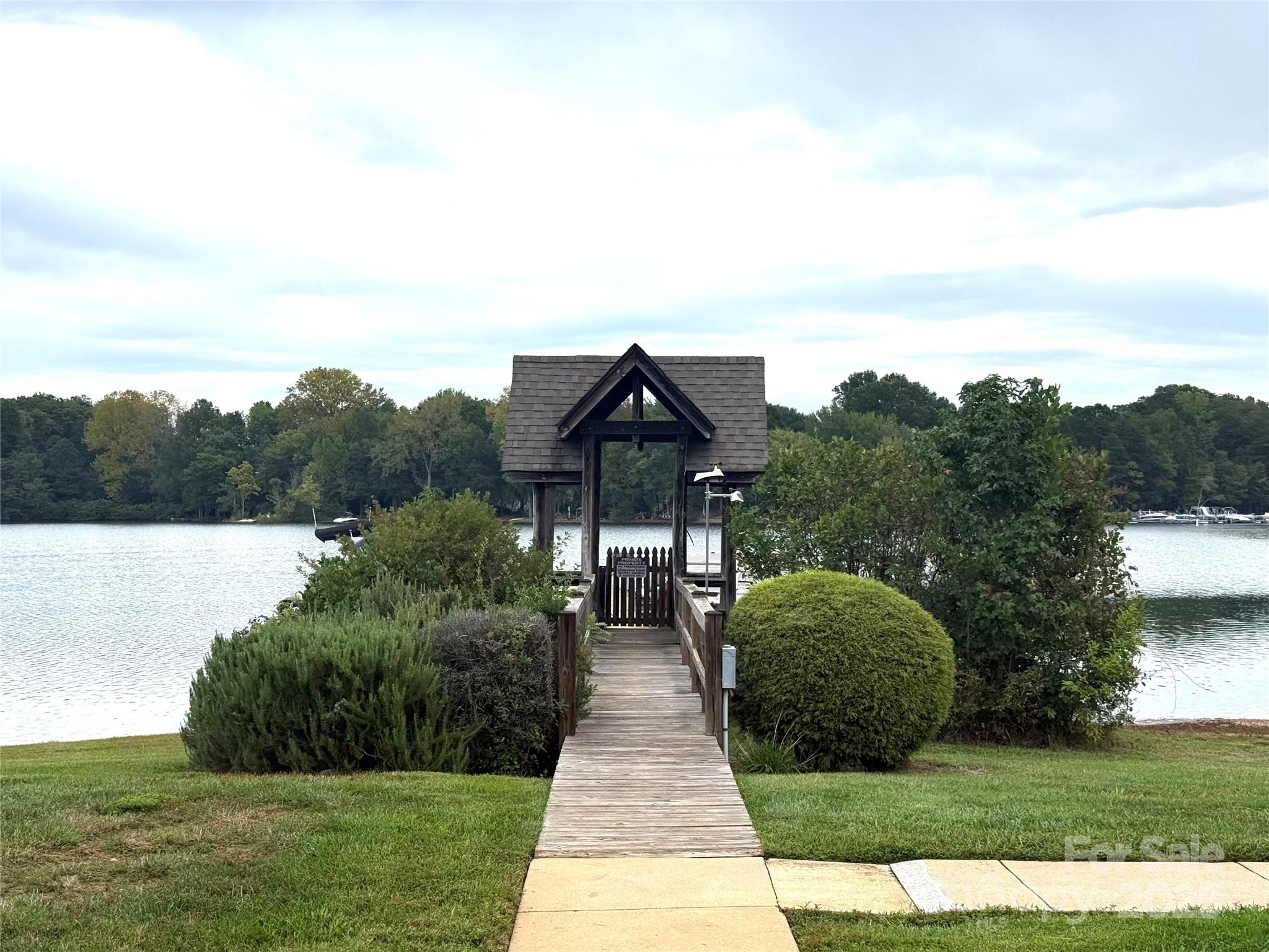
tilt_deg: +2.3
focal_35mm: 48
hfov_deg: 39.7
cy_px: 476
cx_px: 634
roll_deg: -0.1
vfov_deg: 30.3
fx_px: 1760
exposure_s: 1/4098
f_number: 1.78
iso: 64
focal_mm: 6.76
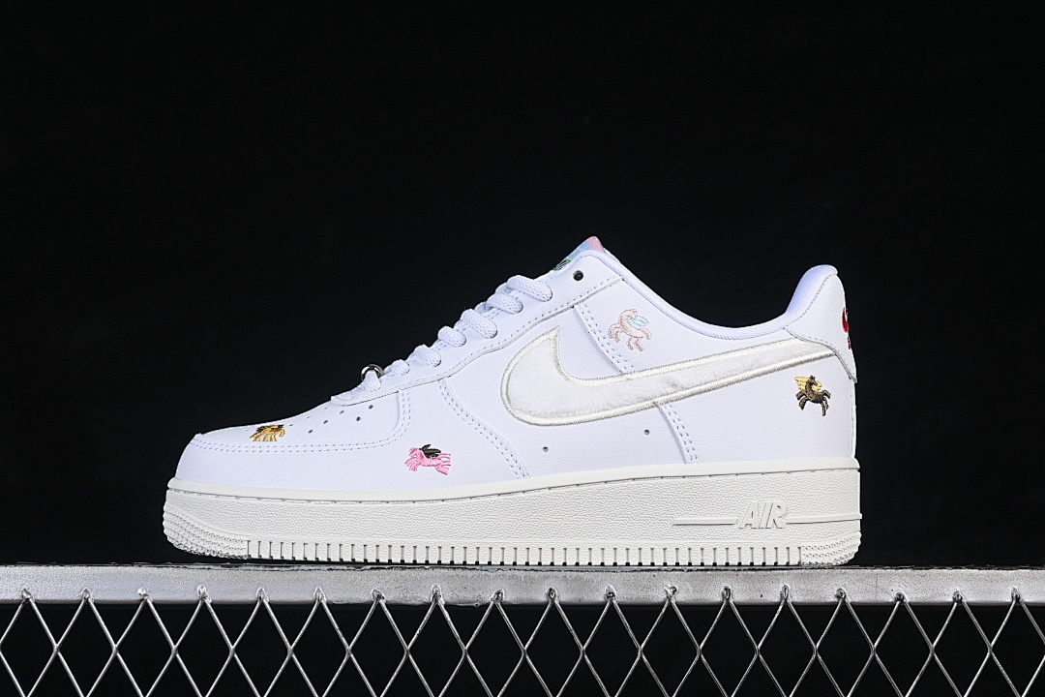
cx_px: 522
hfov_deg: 27.0
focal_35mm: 75
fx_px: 2177
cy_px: 348
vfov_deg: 18.2
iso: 160
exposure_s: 1/100
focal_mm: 50
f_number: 8
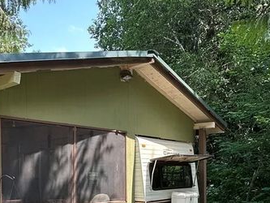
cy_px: 179
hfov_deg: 43.6
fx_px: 336
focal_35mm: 43
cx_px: 107
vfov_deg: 32.1
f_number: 2.2
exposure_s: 1/231
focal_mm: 2.22
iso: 40
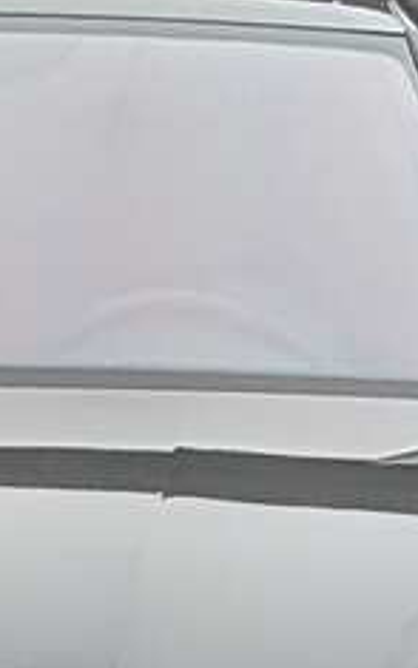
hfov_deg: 4.2
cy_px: 779
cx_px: -202
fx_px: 5629
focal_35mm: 309
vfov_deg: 6.8
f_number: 1.68
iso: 21
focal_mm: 6.9
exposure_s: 1/182
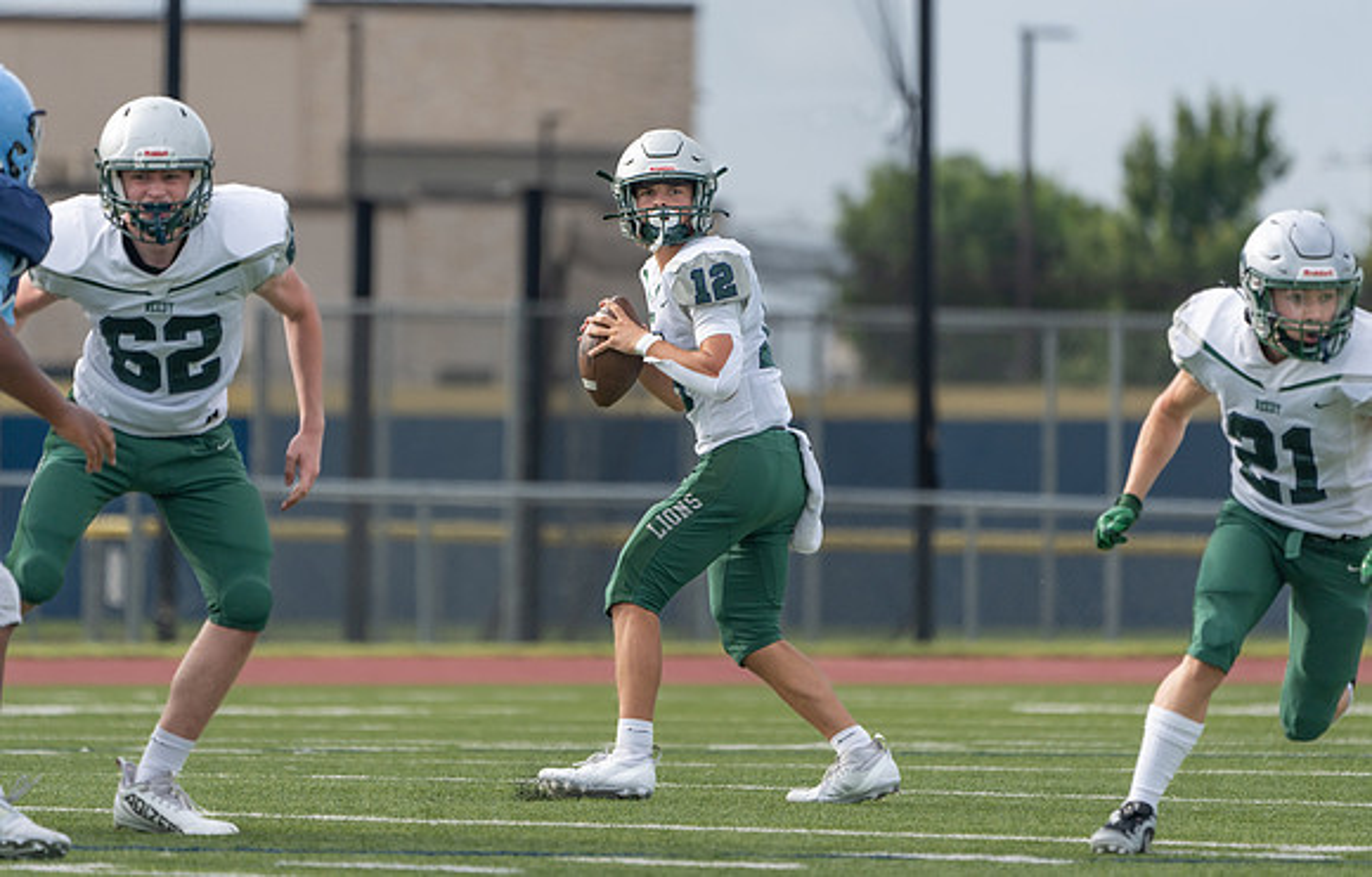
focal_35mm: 451
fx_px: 16959
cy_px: 378
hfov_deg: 4.6
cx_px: 659
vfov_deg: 3.0
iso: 320
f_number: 5.6
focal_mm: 400
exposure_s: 1/1250
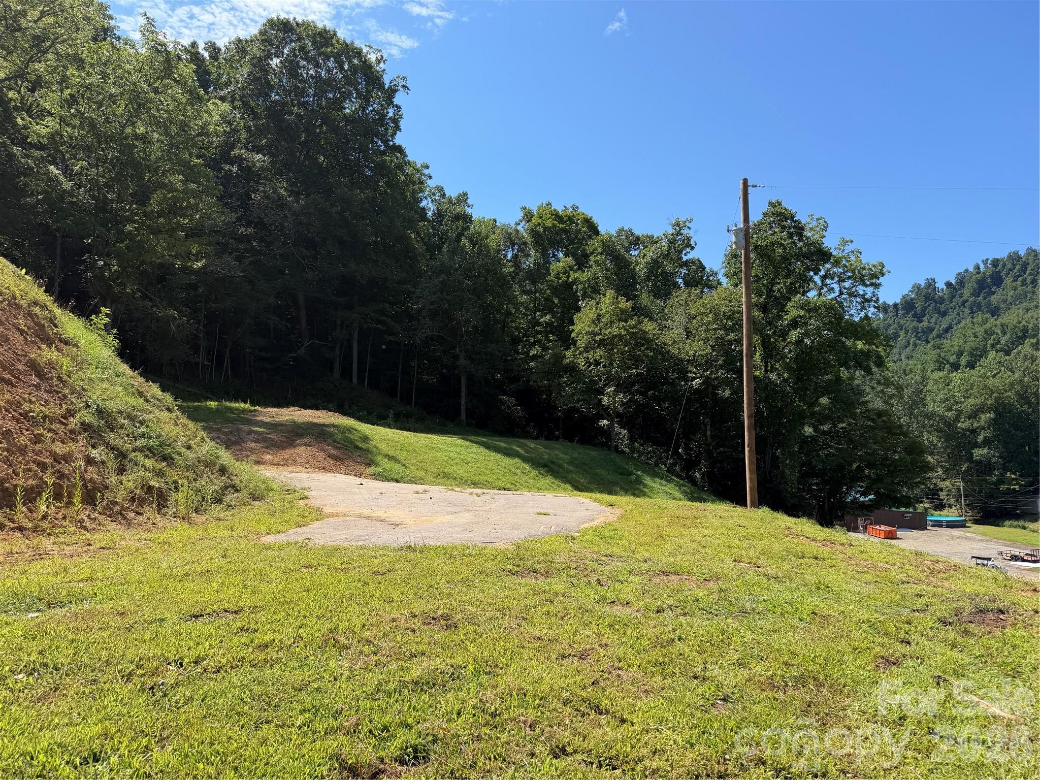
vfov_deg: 56.8
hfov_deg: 71.6
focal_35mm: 24
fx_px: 721
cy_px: 390
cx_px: 520
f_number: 1.78
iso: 80
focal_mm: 6.76
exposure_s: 1/3021
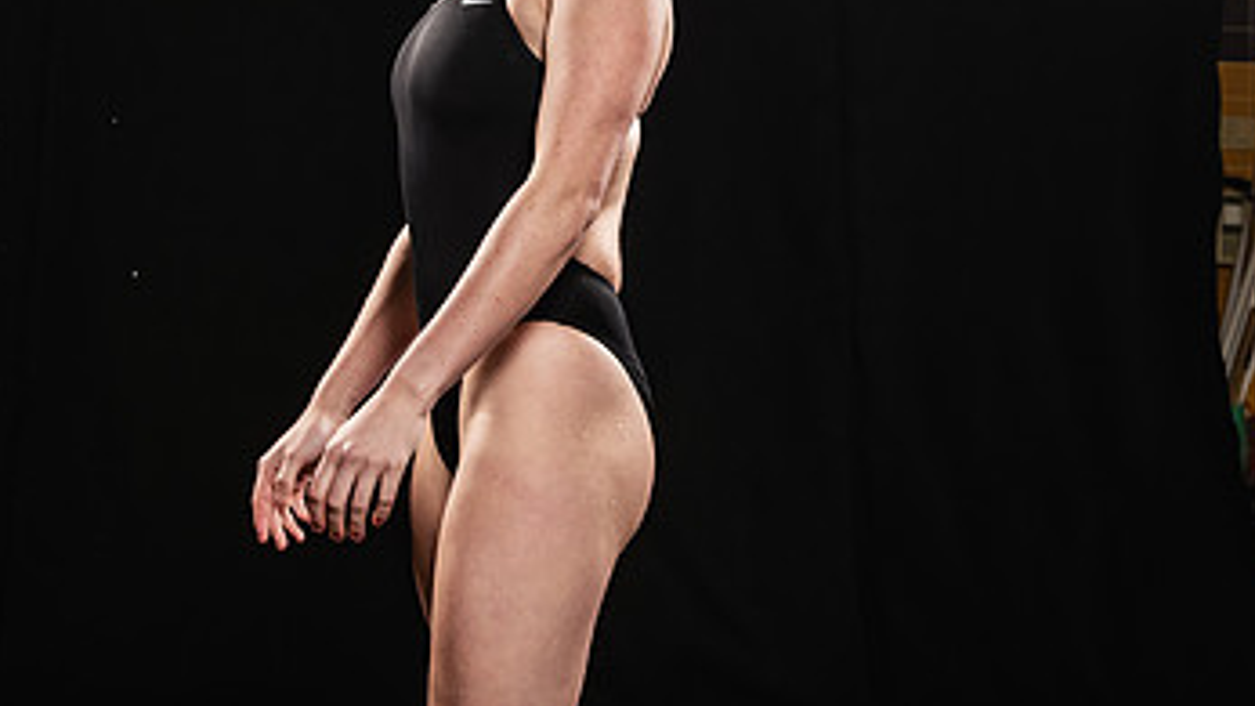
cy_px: 13
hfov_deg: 25.3
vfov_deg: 14.2
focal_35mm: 84
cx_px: 651
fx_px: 2795
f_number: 6.3
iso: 500
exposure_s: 1/200
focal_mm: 48
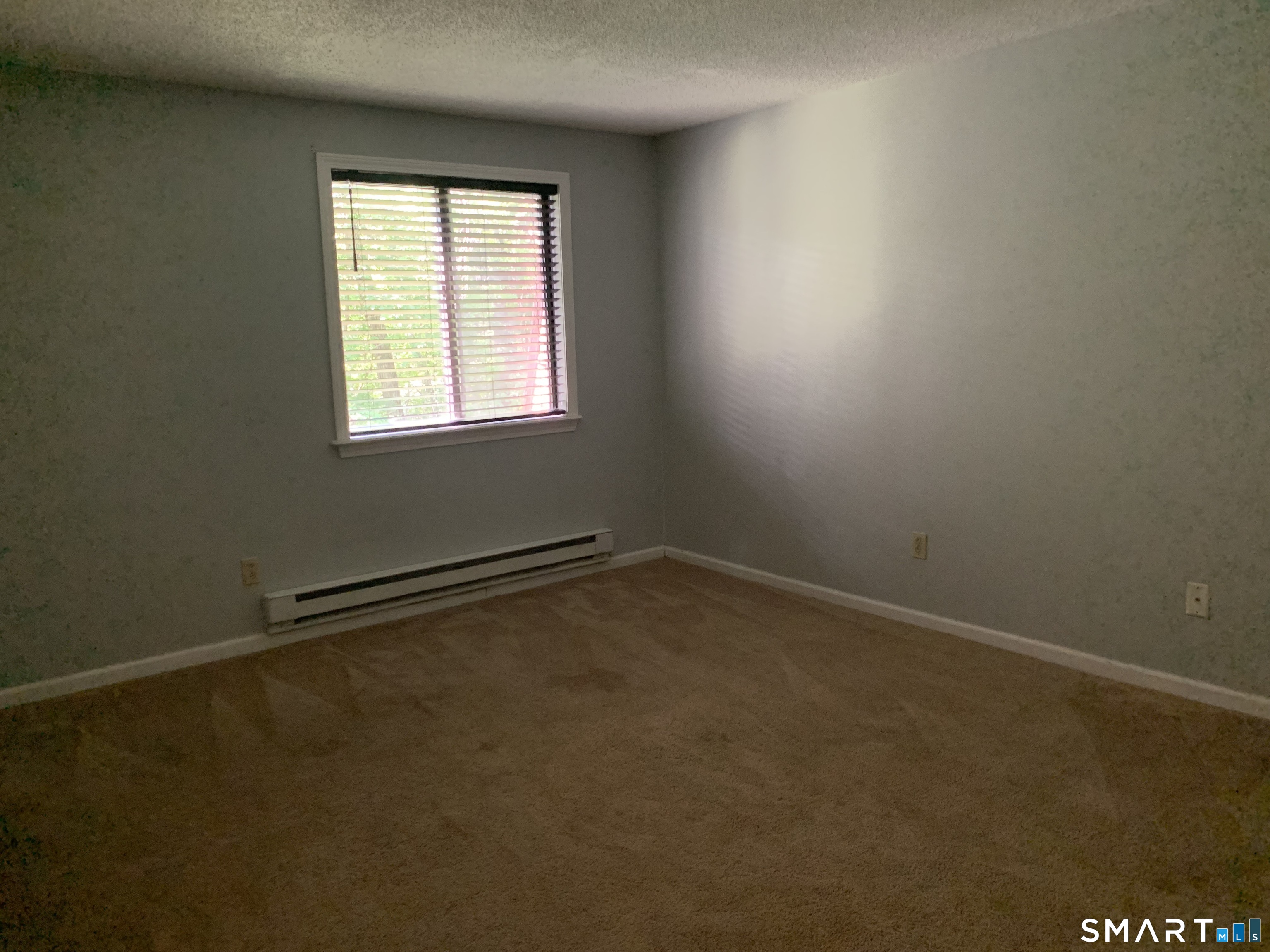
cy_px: 476
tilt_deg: -10.9
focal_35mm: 26
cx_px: 635
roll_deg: +2.1
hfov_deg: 67.3
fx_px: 954
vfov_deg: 53.1
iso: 640
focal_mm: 4.25
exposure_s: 1/30
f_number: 1.8
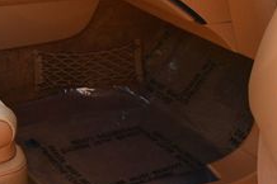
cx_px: -114
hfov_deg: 17.7
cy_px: 27
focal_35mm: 106
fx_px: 815
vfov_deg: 12.8
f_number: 5
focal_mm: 18
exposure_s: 1/250
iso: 400
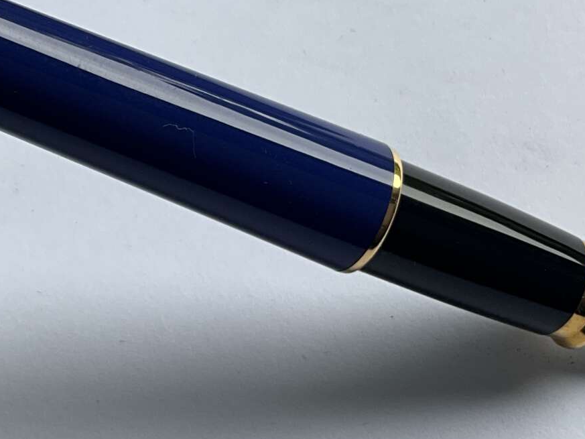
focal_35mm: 85
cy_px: 52
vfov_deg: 17.1
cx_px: 68
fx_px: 1437
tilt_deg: -60.9
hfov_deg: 22.5
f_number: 1.8
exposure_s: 1/131
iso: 16
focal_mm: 3
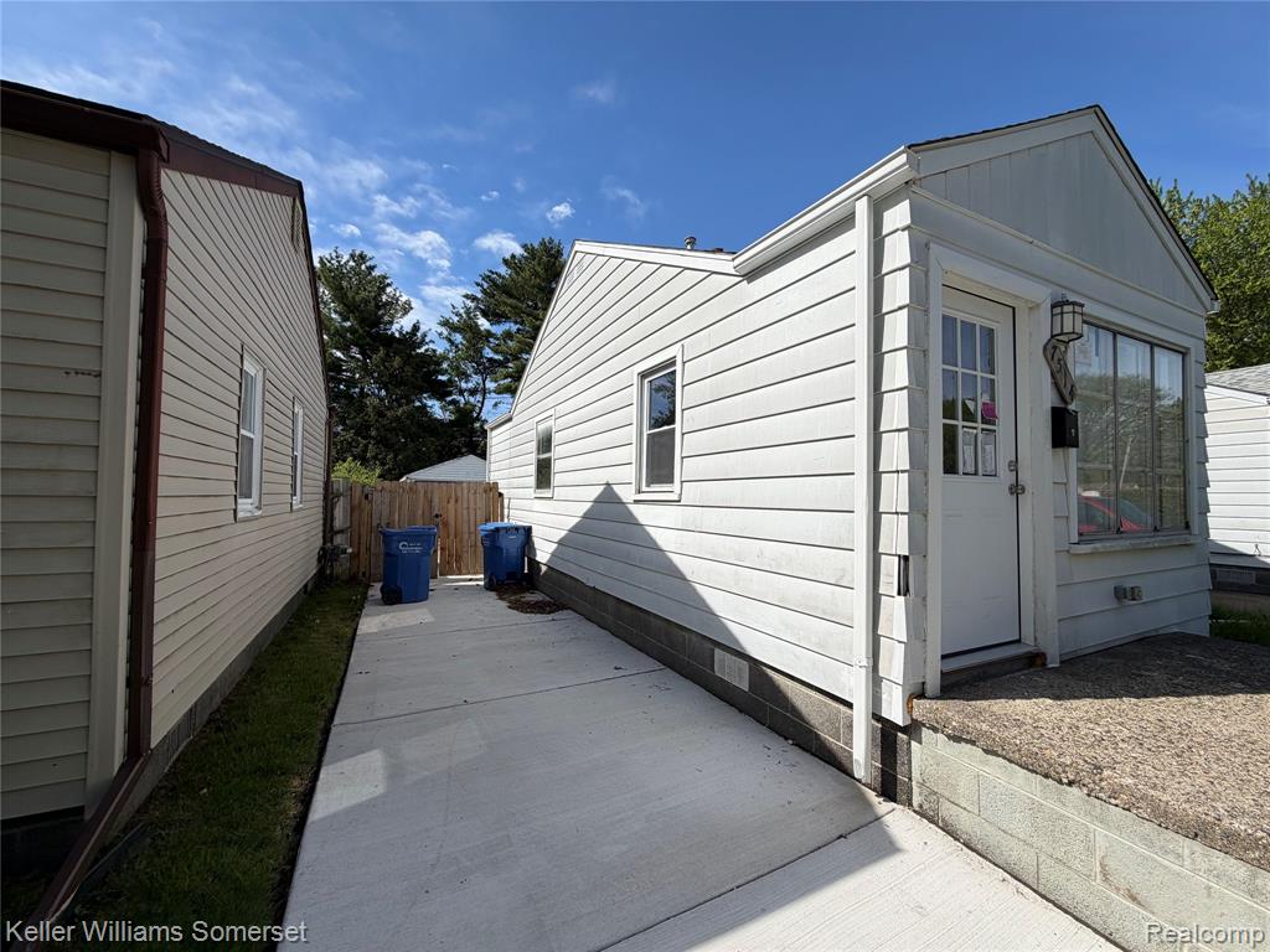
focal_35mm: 14
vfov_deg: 85.7
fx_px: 514
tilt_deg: +2.3
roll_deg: -0.9
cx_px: 635
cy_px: 476
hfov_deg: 102.1
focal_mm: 2.22
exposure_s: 1/1211
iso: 20
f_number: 2.2
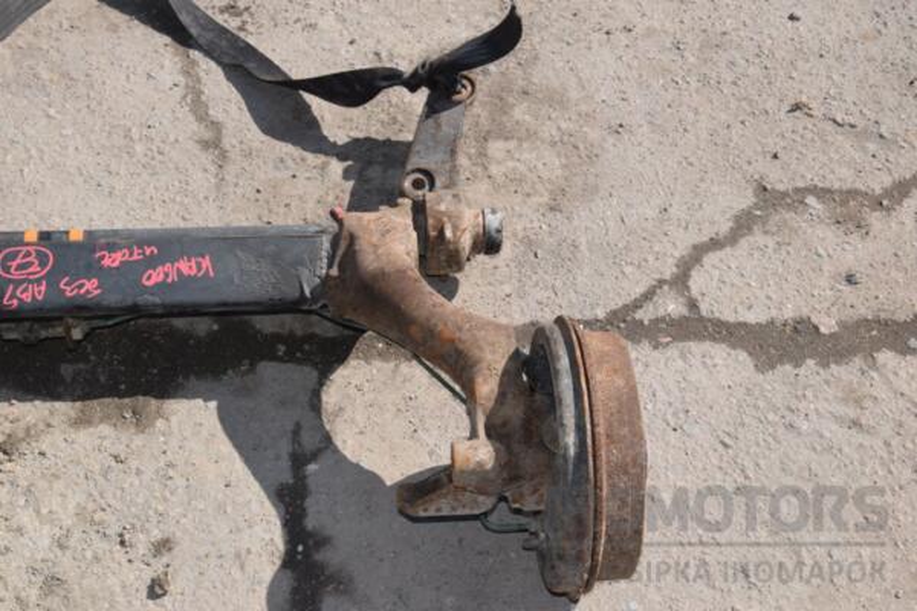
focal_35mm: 60
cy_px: 306
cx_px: 458
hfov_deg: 33.4
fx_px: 1528
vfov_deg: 22.6
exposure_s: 1/200
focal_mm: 40
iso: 800
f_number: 25
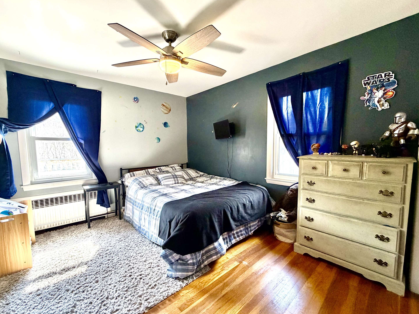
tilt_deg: -4.9
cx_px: 203
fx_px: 182
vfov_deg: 81.7
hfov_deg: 98.1
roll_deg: +1.0
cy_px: 162
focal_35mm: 15
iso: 250
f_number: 2.2
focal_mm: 2.22
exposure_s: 1/60
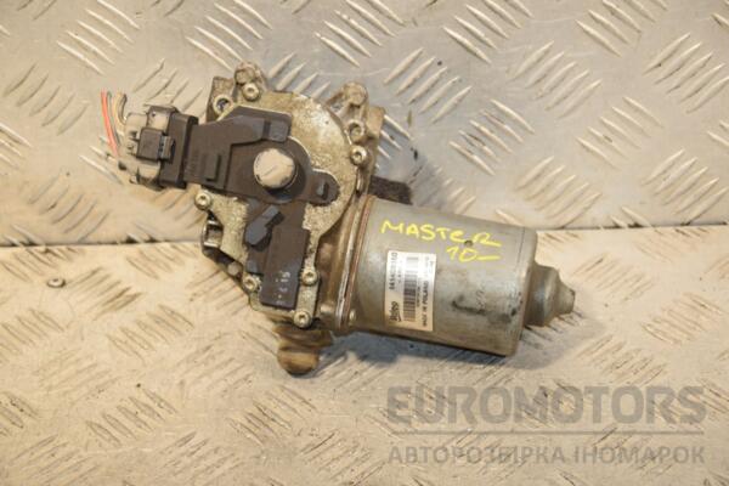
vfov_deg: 13.0
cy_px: 243
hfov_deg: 19.5
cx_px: 364
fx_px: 2126
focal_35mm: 105
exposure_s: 1/200
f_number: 6.3
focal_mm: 70
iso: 800
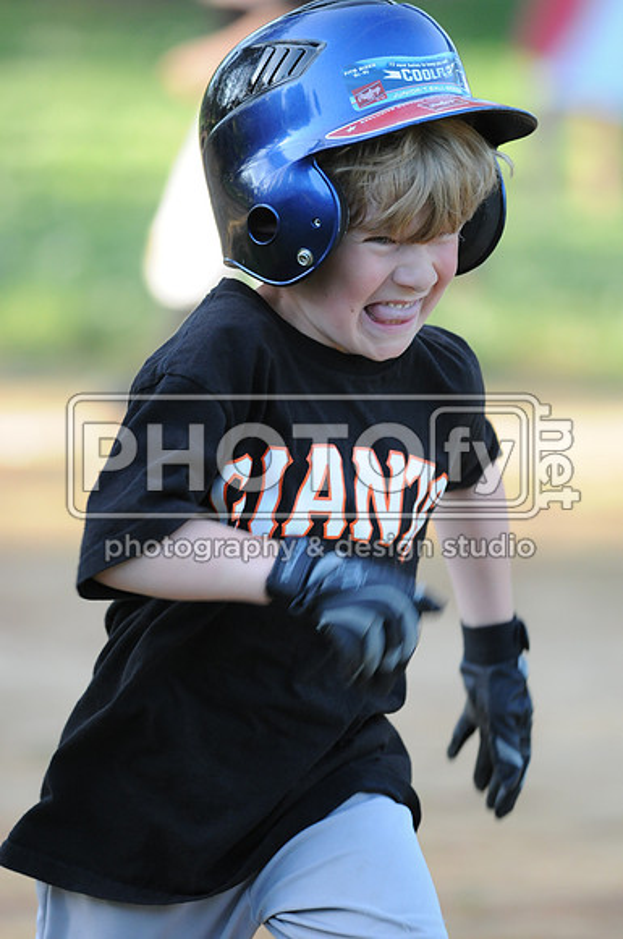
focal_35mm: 450
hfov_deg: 3.0
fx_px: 11715
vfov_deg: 4.6
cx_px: 312
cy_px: 470
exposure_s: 1/500
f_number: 4
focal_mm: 300
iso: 800
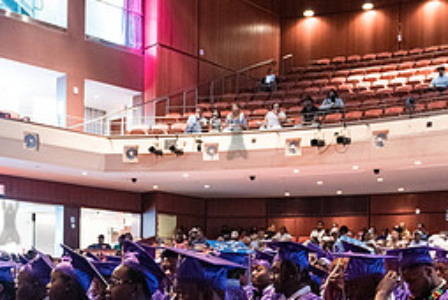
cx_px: 236
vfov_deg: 23.3
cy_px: 299
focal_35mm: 56
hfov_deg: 35.6
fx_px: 698
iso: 4000
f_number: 2.8
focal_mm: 24
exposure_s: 1/125
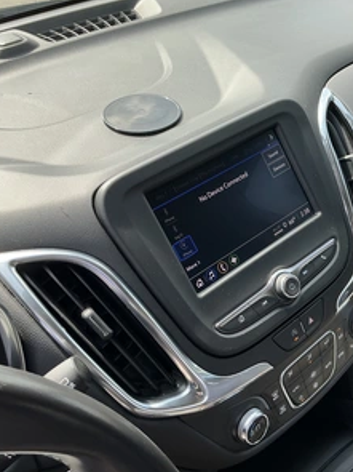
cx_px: 233
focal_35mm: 38
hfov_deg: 37.3
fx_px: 517
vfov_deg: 49.0
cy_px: 235
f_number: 1.8
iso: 20
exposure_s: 1/194
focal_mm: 3
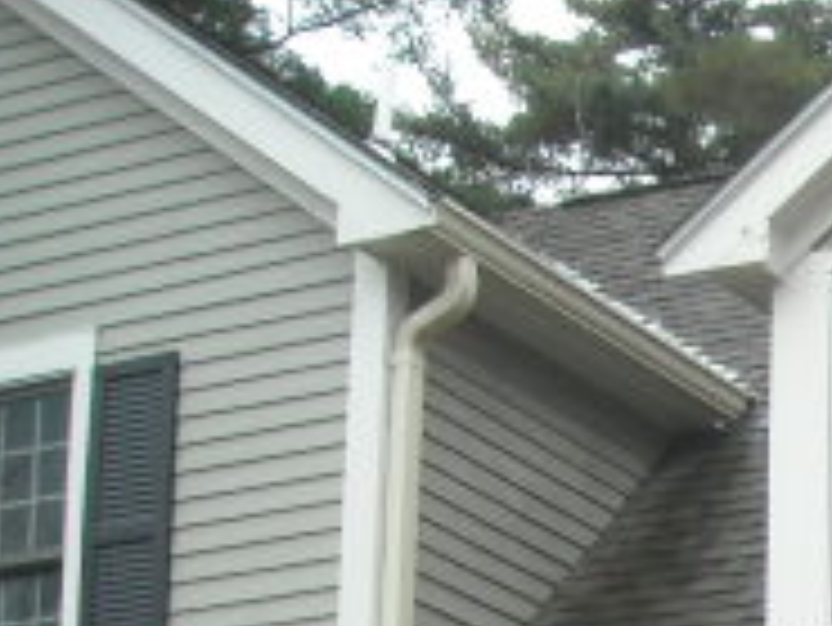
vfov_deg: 11.5
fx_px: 2910
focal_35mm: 121
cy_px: 1049
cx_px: 1349
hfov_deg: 14.8
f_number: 2.8
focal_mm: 5.7
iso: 200
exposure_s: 1/209
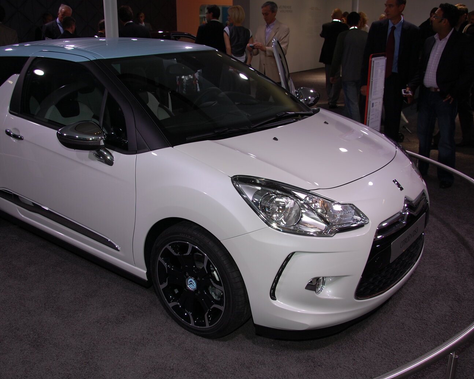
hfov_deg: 49.5
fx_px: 513
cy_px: 185
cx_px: 217
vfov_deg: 40.6
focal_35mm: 37
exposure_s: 1/125
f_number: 5.6
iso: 200
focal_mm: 21
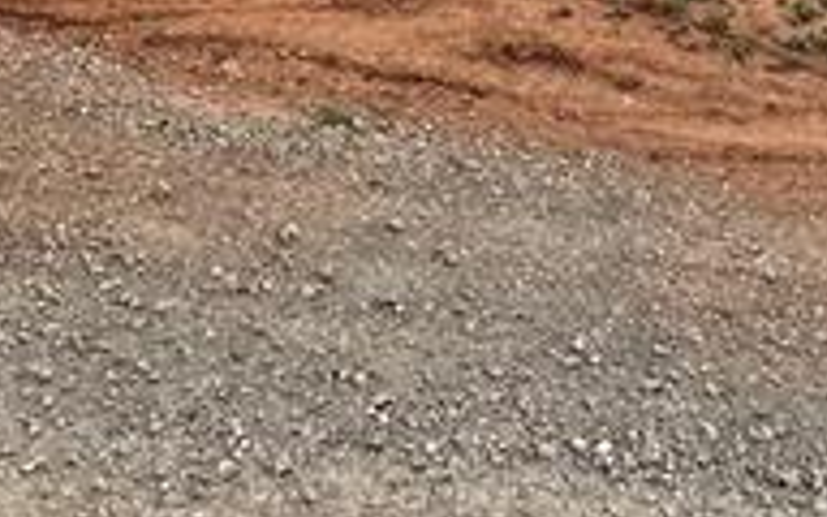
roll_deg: -1.5
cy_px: -745
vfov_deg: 12.6
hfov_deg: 26.0
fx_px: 1781
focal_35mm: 79
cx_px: 551
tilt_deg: +3.7
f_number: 2.2
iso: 50
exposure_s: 1/1261
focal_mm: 2.22
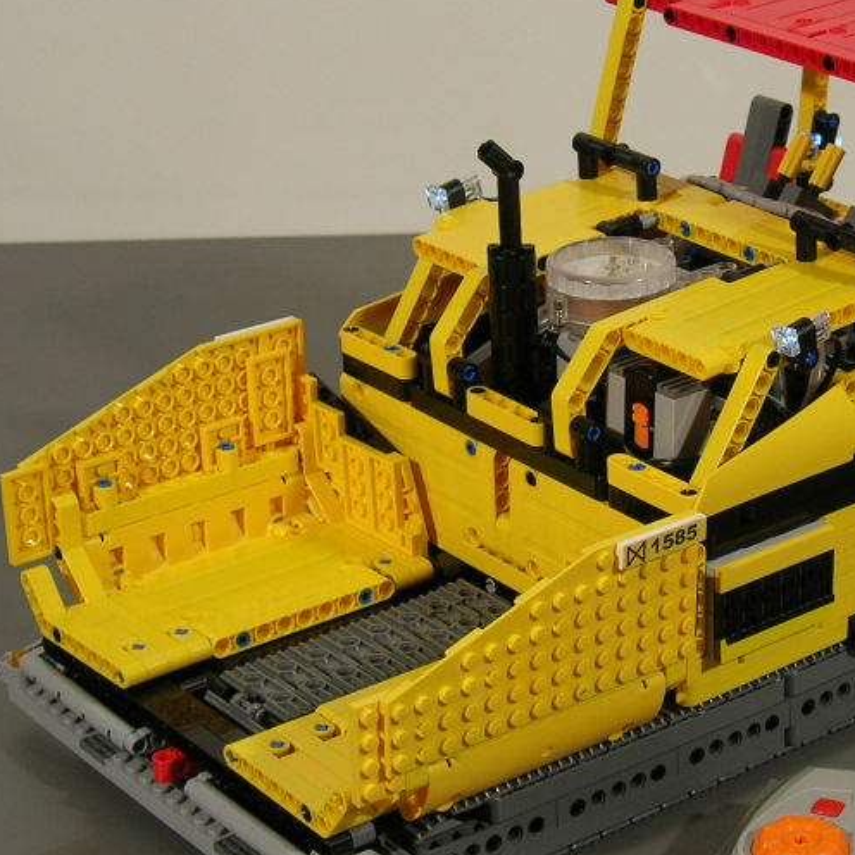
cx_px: 707
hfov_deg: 18.5
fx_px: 2599
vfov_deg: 18.7
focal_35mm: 93
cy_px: 429
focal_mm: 10.6
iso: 64
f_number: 3.2
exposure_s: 1/22.7
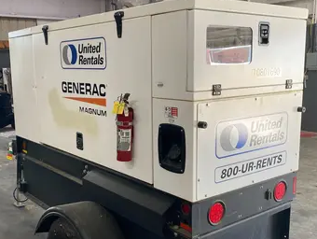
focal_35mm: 42
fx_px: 385
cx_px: 135
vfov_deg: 34.3
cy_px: 145
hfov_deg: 44.6
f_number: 1.8
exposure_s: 1/104
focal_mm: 4.25
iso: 125
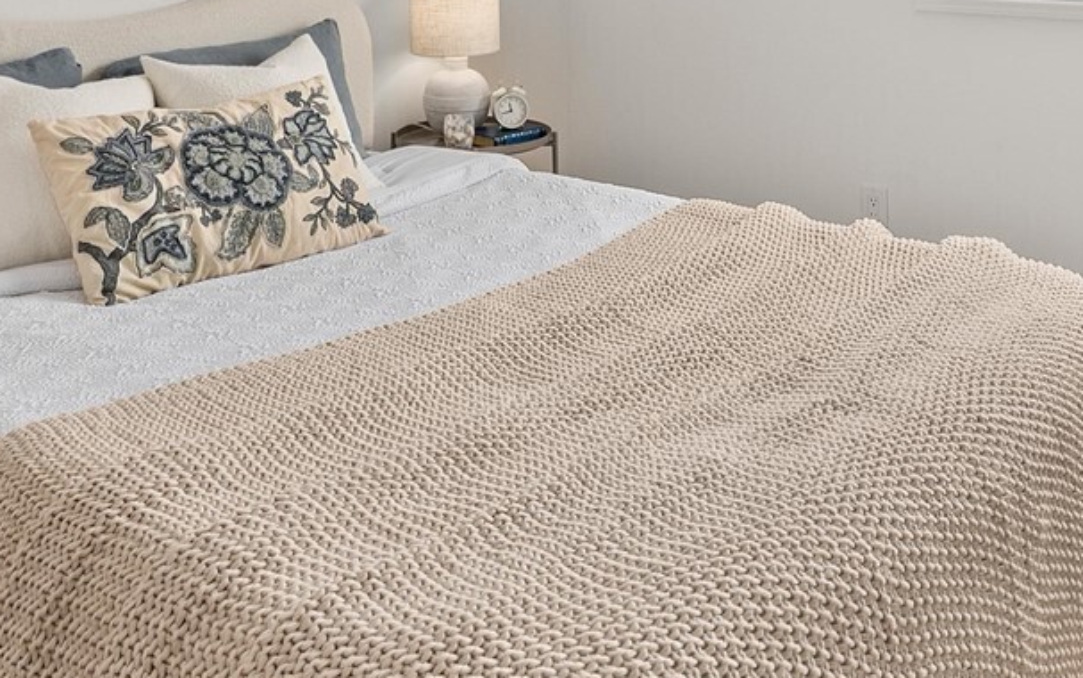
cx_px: 608
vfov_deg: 31.3
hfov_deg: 52.6
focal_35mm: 37
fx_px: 1093
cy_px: -34
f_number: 7.1
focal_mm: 13
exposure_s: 1/25
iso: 1000
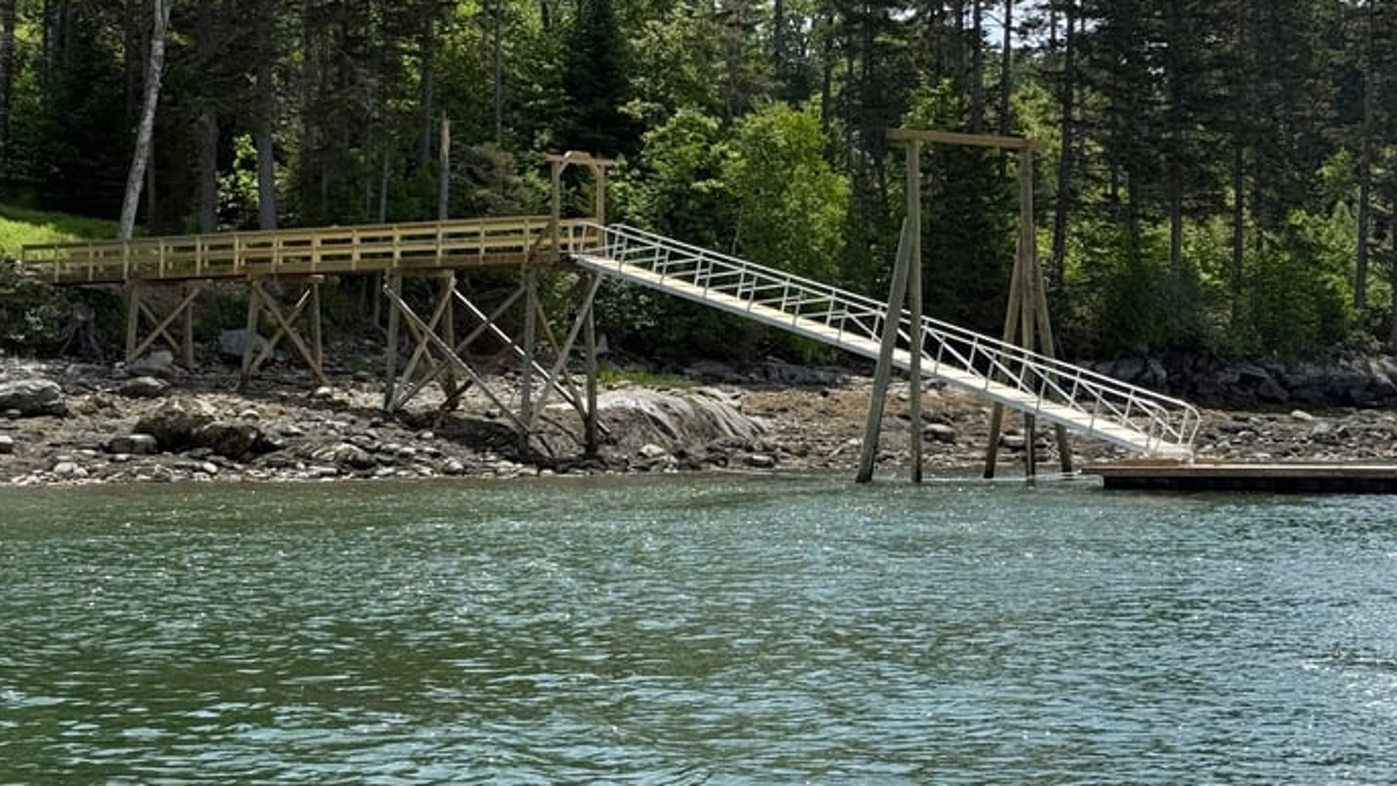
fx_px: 2890
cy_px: 311
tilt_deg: +2.1
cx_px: 692
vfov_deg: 15.5
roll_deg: -0.9
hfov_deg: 27.2
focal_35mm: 78
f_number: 1.78
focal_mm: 6.76
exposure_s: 1/4587
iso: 64
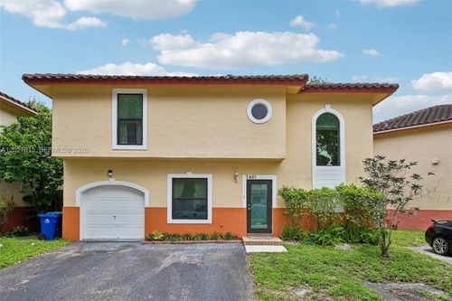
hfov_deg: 84.0
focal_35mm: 20
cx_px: 226
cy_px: 150
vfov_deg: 61.9
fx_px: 251
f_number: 7.1
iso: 100
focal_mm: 20
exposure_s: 1/200
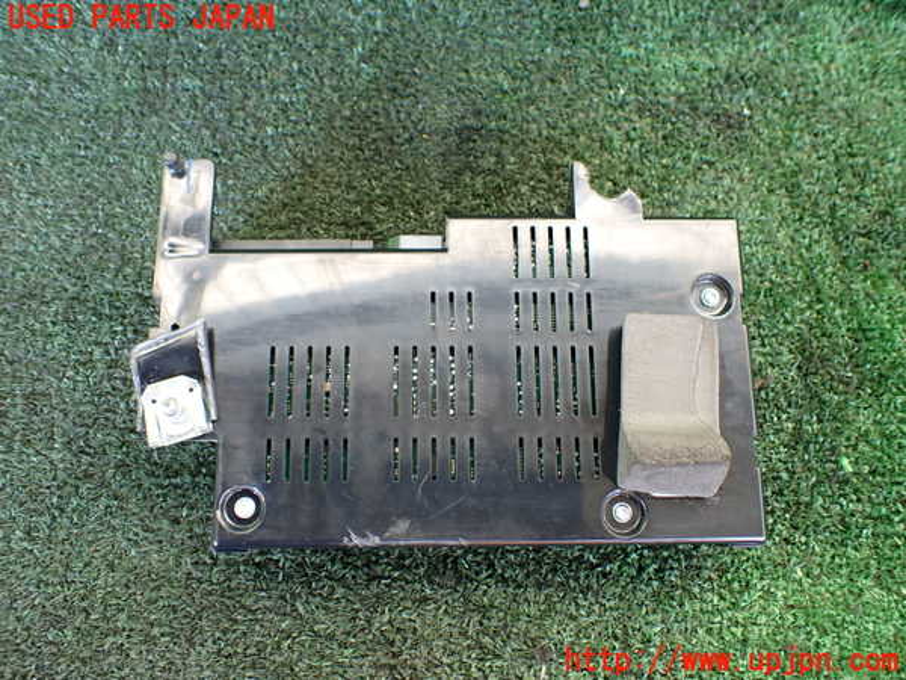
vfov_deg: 46.8
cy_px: 340
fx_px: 785
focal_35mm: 30
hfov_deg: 60.0
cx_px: 453
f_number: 2.3
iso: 320
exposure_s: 1/125
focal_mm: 5.4
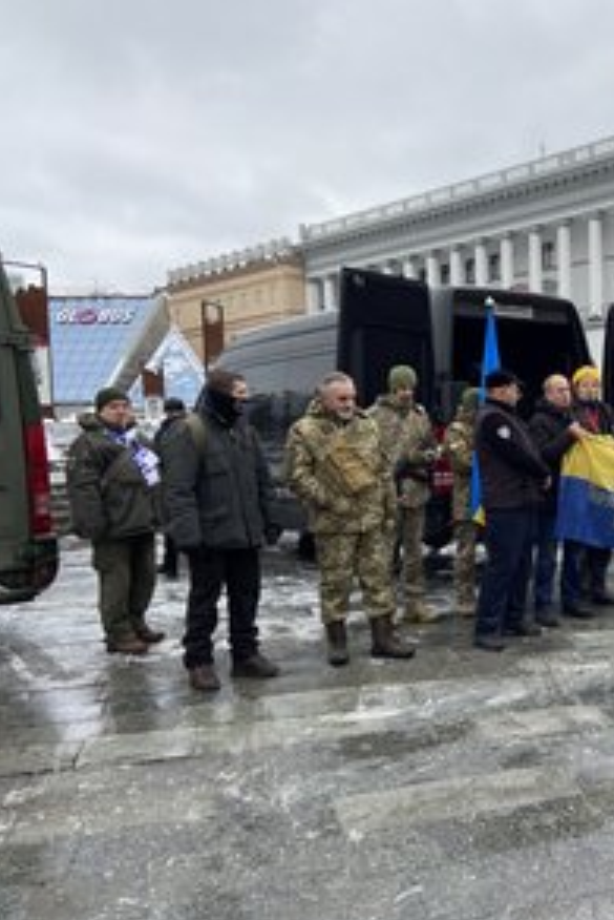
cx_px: 573
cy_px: 469
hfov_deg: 33.7
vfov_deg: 51.9
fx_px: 945
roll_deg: +1.7
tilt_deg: -4.3
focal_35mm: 37
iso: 32
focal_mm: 4.25
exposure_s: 1/270
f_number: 1.8
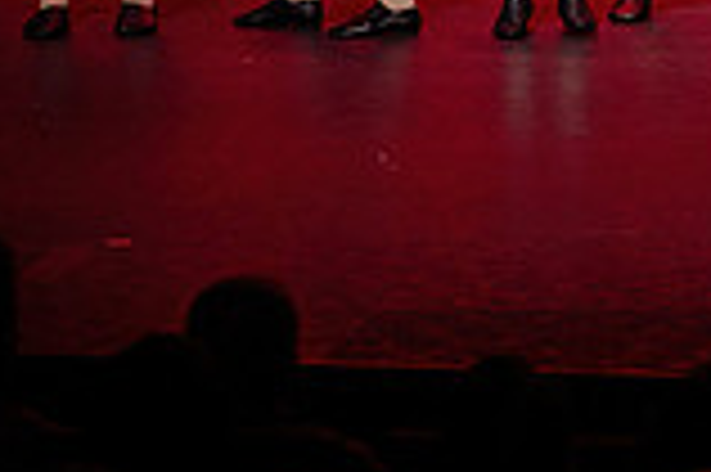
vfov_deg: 3.4
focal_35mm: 405
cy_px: -362
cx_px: 1123
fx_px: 7990
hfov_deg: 5.0
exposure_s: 1/640
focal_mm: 102
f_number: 2.8
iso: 1250
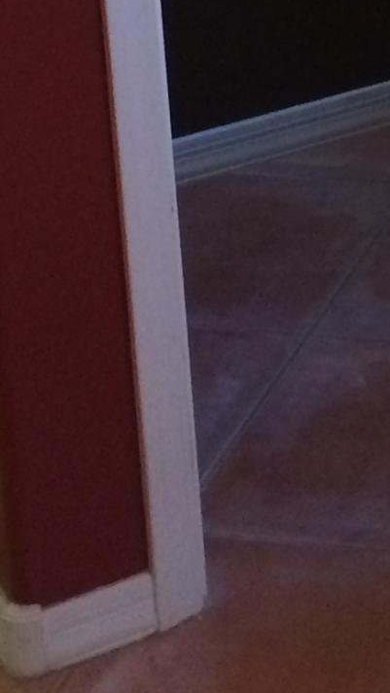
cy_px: -268
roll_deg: +1.3
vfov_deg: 15.2
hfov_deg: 8.7
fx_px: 2445
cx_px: 712
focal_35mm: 133
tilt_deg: -17.0
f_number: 2.2
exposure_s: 1/30
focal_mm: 4.15
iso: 250
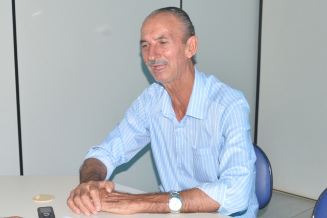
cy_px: 109
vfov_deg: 40.0
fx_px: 300
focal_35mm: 33
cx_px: 164
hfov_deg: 57.2
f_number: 8
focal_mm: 22
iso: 400
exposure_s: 1/125
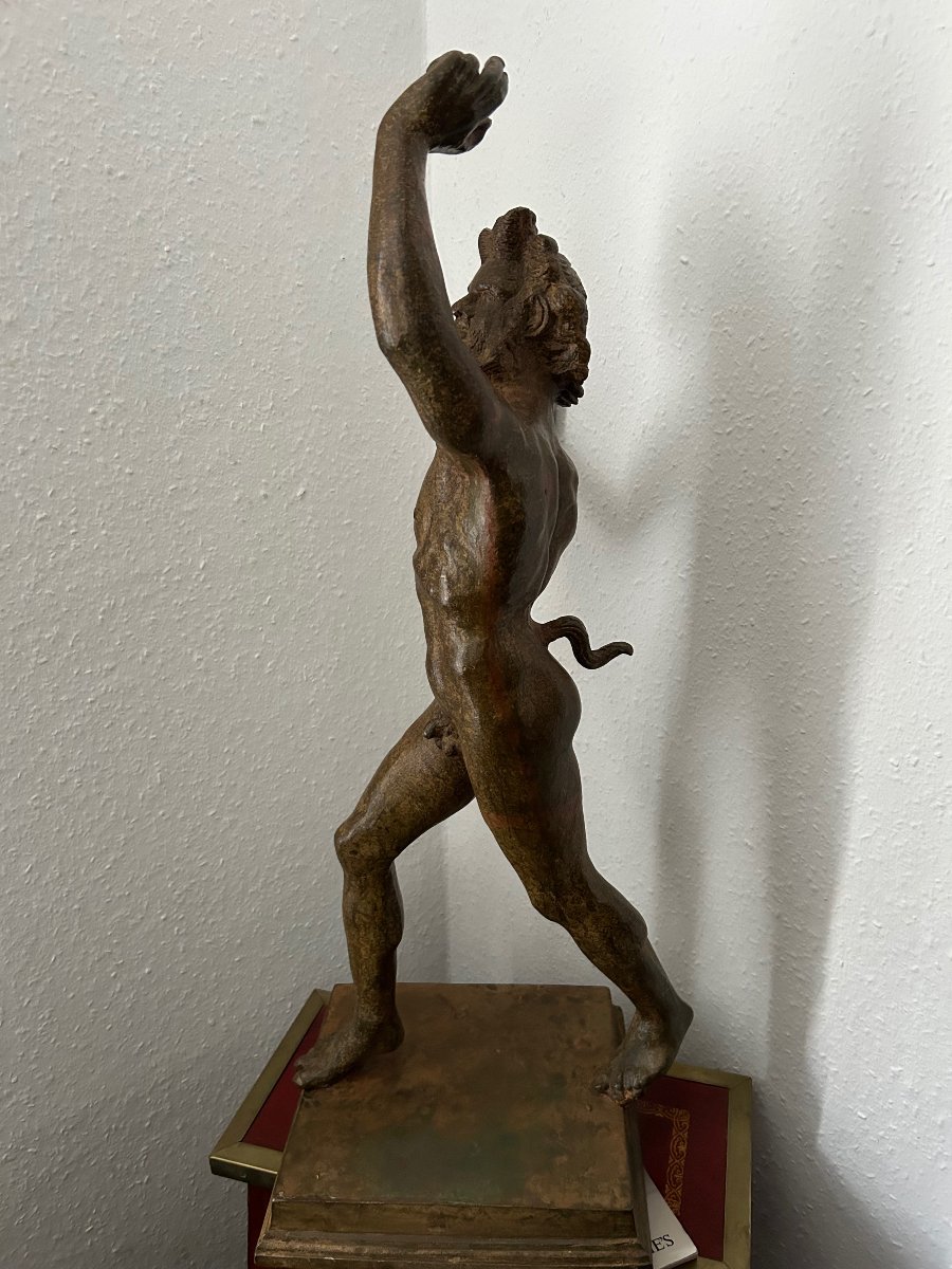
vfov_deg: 67.3
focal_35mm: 26
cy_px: 634
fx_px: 953
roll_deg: +0.1
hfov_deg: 53.1
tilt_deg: -20.2
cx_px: 476
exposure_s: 1/60
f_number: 1.5
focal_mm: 5.7
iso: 500
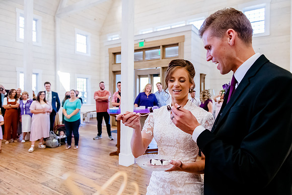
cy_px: 98
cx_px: 146
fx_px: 195
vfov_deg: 53.2
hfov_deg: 73.7
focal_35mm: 24
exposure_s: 1/640
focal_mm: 24
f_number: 3.2
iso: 3200
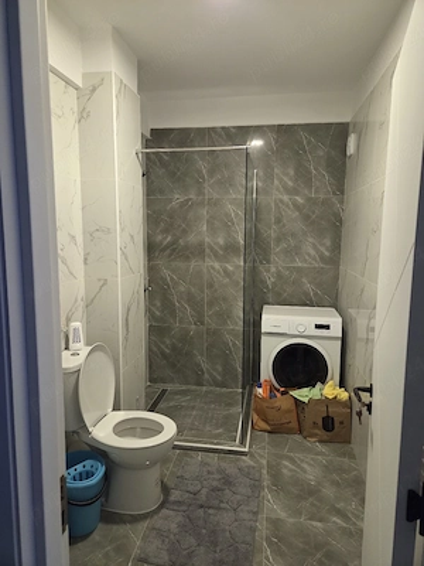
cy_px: 283
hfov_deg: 58.9
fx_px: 376
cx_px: 212
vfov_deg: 73.9
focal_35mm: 23
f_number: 1.8
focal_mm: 5.4
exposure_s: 1/101
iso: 1000
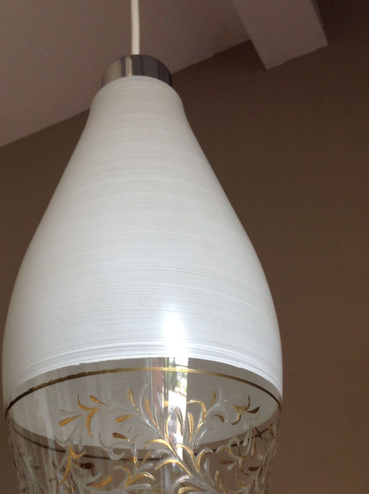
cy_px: 329
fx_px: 713
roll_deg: +1.1
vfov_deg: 37.8
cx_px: 151
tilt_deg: +27.4
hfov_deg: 29.0
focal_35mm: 50
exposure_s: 1/24
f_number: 2.4
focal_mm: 4.28
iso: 50
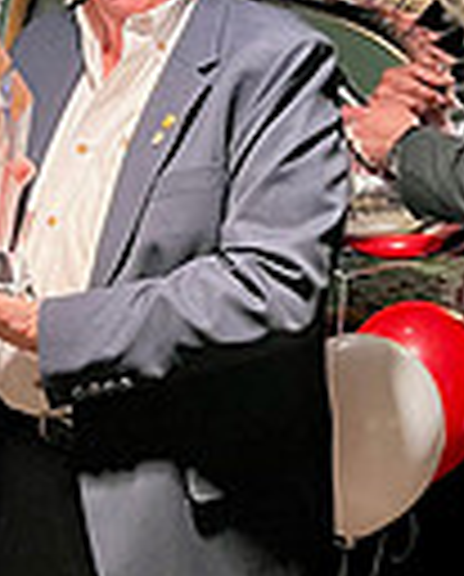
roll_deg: -0.8
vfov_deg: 21.4
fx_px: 1522
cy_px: 198
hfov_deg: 17.3
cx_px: 246
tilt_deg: -7.7
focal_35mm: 89
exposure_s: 1/40
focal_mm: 5.7
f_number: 1.5
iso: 640
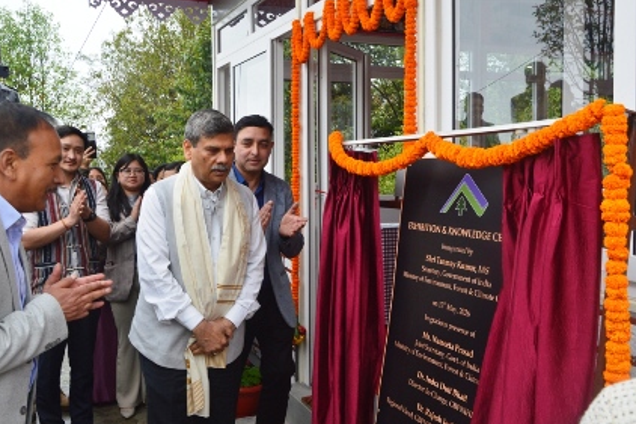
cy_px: 213
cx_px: 301
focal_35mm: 35
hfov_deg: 54.4
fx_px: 618
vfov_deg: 37.8
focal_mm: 22
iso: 400
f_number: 9
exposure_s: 1/100
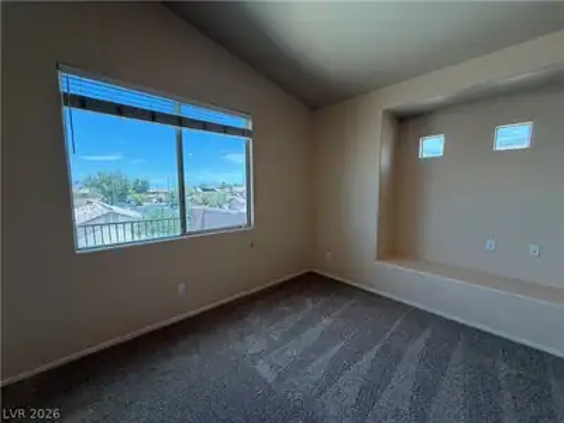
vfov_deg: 85.7
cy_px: 212
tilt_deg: -5.9
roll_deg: +0.6
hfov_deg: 102.1
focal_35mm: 14
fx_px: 228
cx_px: 282
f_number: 2.2
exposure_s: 1/120
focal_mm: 2.22
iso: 125
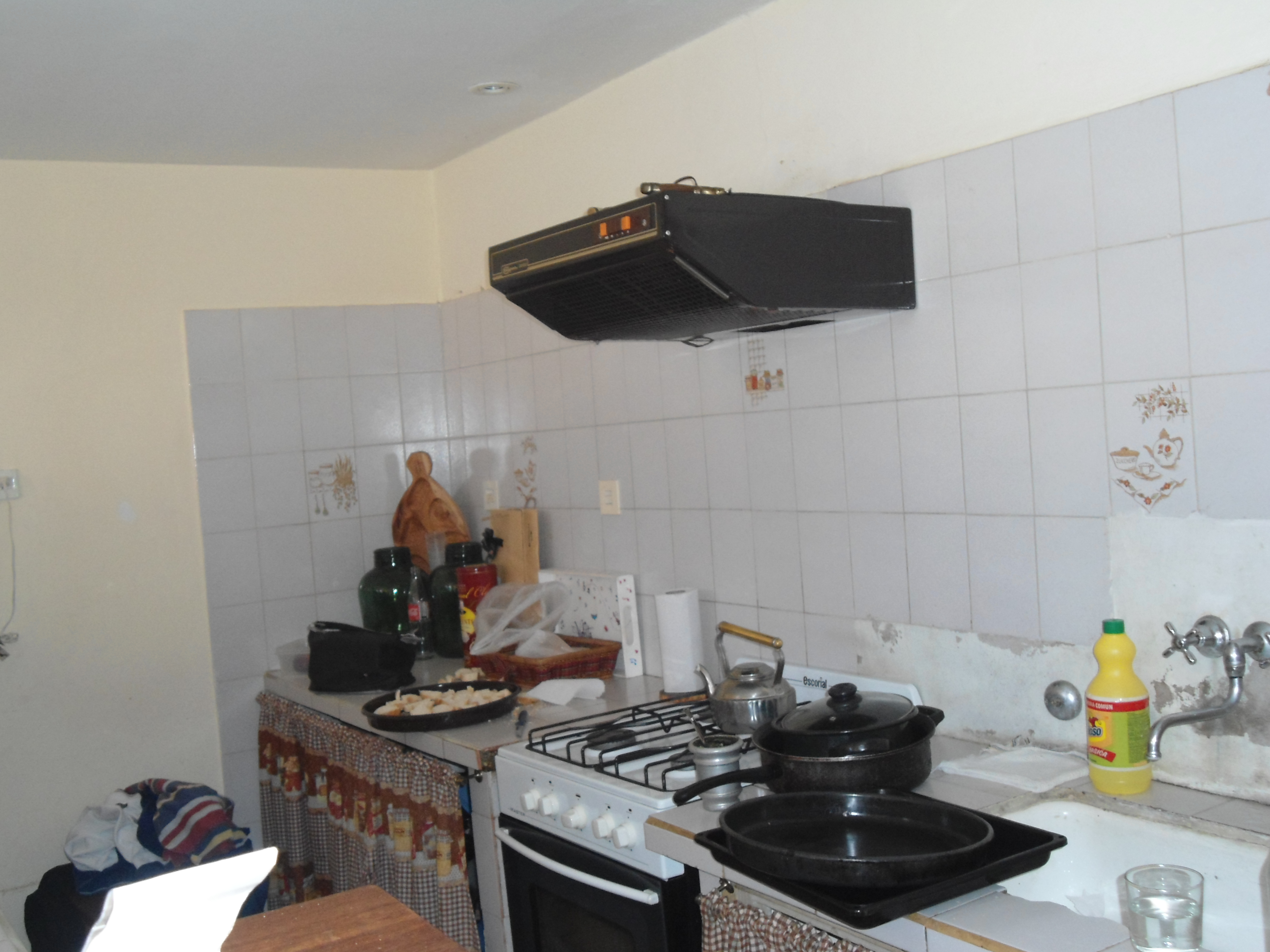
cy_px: 476
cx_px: 635
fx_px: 1357
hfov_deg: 50.1
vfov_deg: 38.7
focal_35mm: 37
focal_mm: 6.7
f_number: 3.2
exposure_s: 1/40
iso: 400
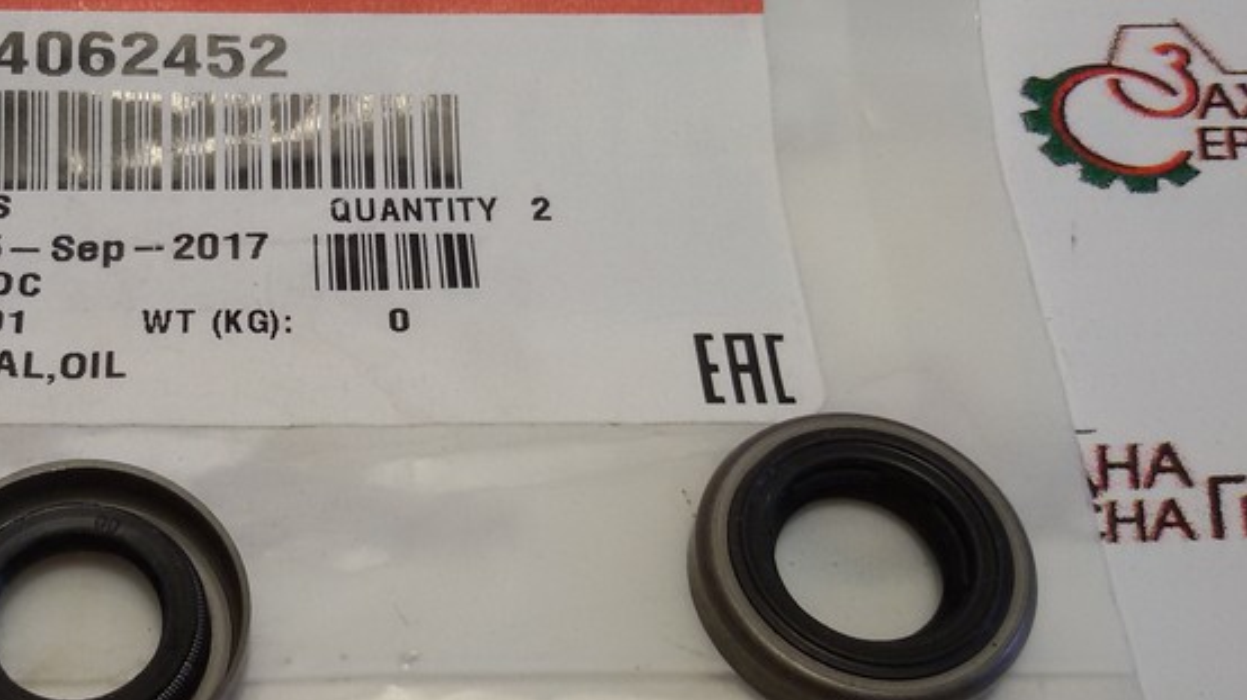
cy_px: 302
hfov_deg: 33.7
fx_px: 2016
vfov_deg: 19.7
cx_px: 306
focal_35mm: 61
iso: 40
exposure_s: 1/100
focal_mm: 2.93
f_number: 2.4
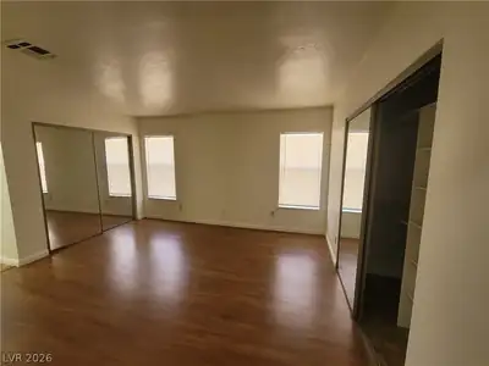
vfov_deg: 89.9
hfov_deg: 106.2
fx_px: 184
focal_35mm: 13
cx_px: 244
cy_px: 183
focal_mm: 2.2
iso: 125
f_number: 2.2
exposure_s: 1/60
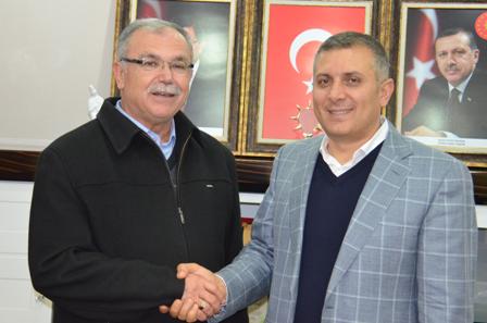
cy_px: 162
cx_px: 244
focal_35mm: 75
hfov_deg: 27.0
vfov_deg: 18.1
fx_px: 1013
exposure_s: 1/60
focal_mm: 50
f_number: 5.3
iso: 2800
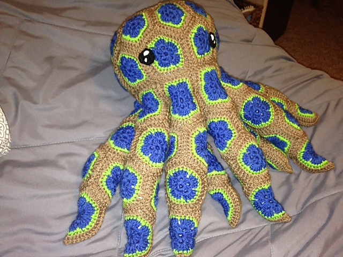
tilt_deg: -42.4
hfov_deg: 55.4
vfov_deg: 42.9
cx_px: 172
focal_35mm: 33
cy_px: 128
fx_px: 327
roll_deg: -1.3
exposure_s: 1/16
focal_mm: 4.12
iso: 200
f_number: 2.4
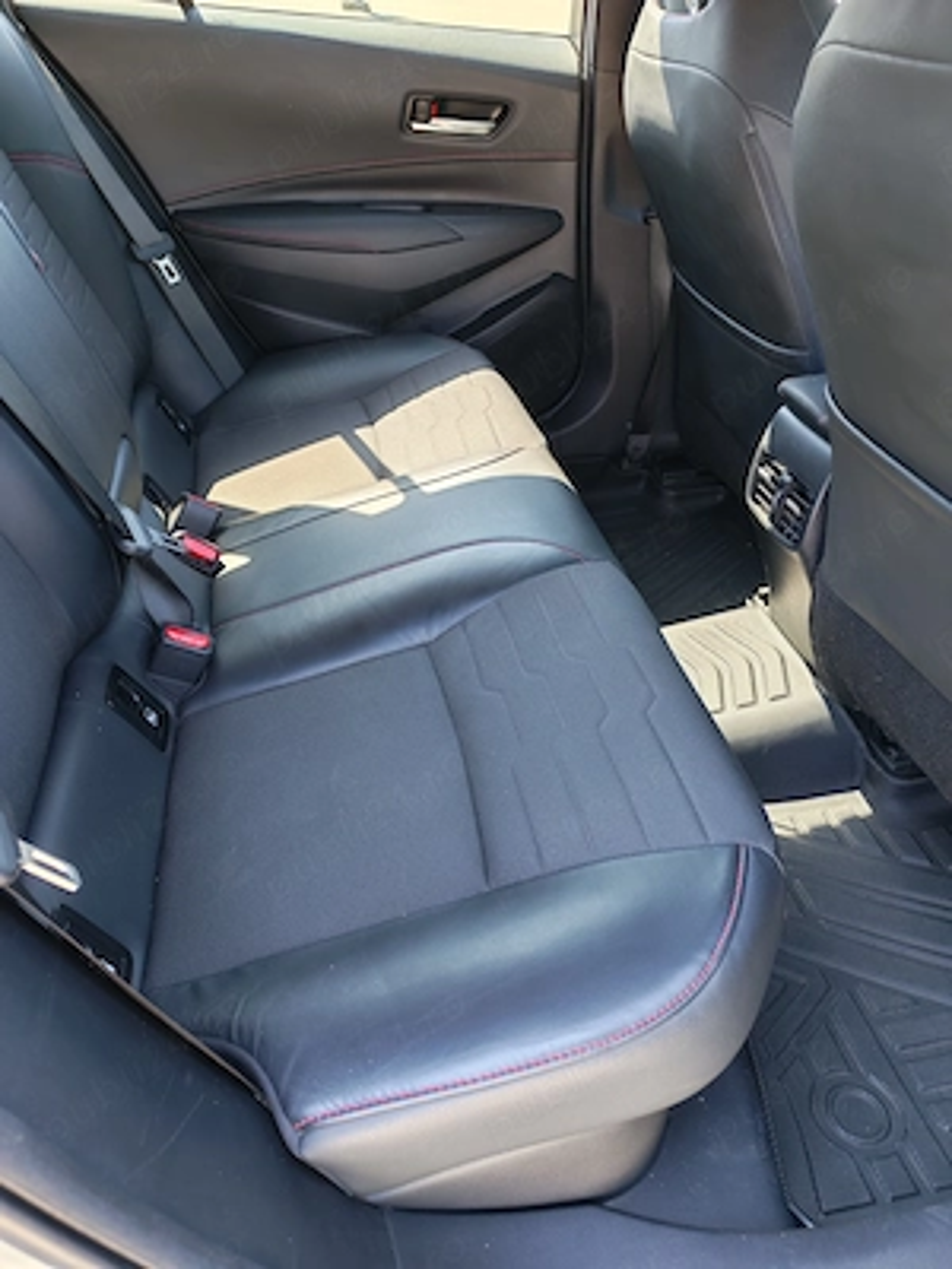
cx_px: 476
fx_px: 990
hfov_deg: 51.4
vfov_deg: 65.3
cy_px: 634
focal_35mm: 27
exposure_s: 1/100
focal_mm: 6.12
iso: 200
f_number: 1.9
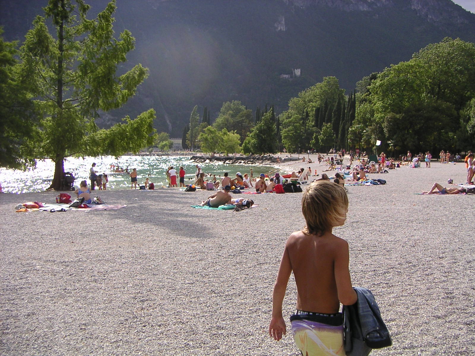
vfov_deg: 36.8
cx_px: 238
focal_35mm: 39
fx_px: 535
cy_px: 178
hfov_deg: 47.9
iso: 64
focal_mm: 5.1
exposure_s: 1/750
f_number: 2.8
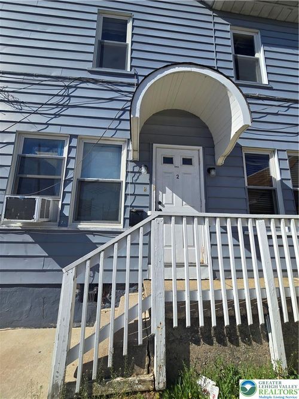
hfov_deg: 89.9
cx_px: 150
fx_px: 150
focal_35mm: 13
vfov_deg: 106.2
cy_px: 200
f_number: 2.2
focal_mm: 2.2
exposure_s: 1/3126
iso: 50
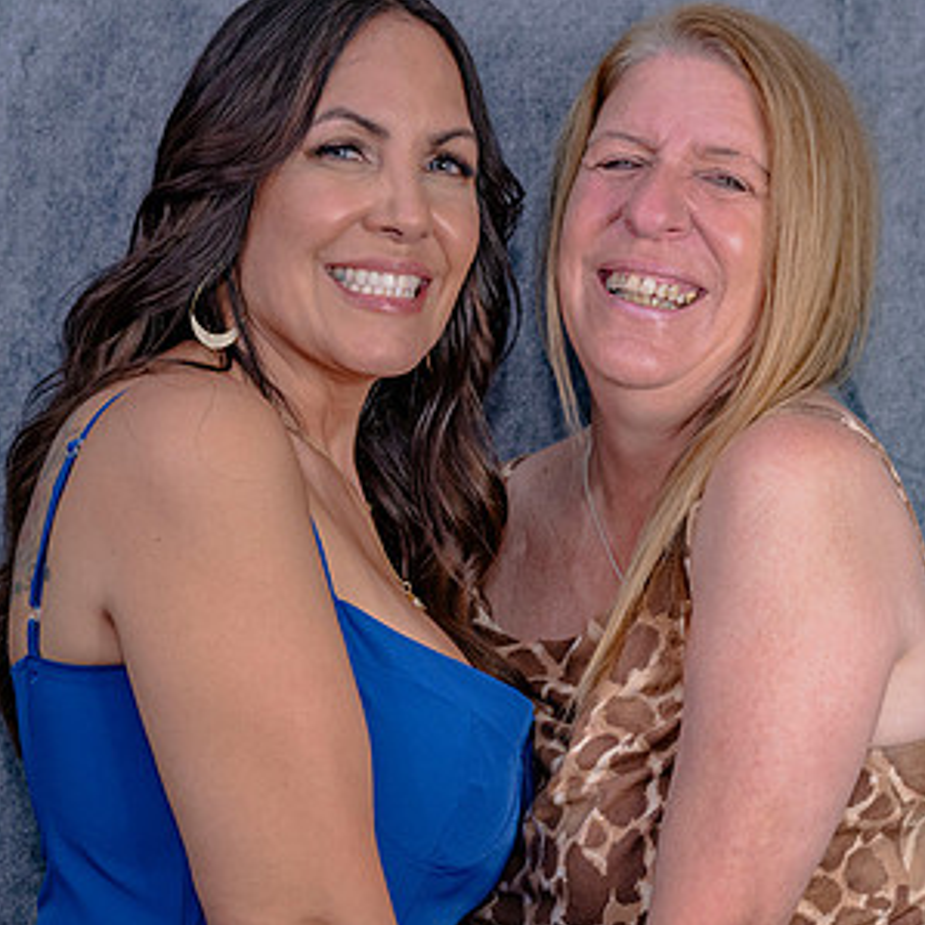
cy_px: 613
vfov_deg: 15.1
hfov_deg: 15.2
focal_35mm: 115
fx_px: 3477
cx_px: 460
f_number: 5
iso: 800
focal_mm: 60
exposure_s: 1/1600
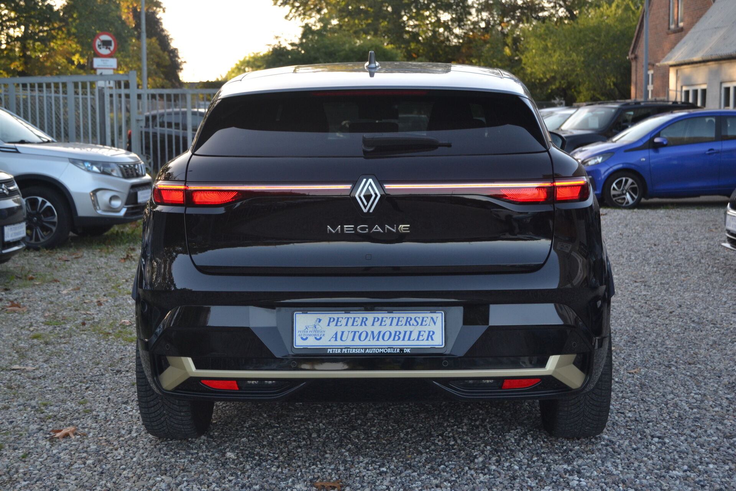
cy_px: 246
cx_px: 368
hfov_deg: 38.9
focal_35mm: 51
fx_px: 1043
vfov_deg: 26.5
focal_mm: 34
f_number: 5.6
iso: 180
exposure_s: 1/125
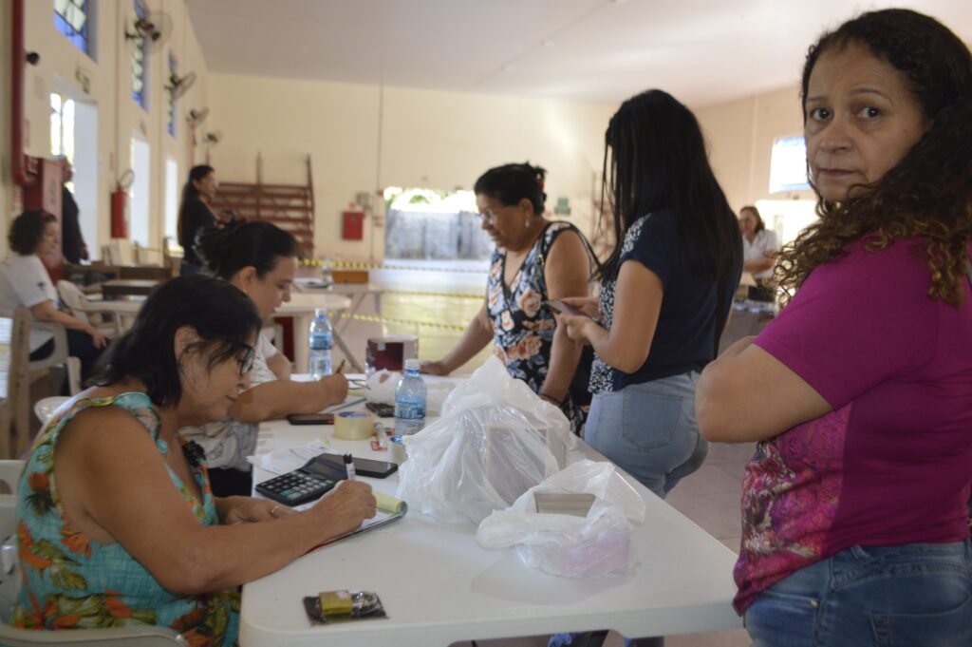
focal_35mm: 33
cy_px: 324
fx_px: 890
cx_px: 486
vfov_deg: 39.9
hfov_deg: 57.3
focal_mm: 22
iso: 400
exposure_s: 1/60
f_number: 3.8
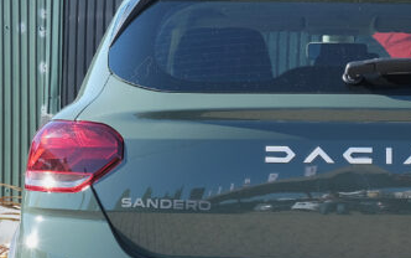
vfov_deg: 7.4
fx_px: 1973
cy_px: 260
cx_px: 359
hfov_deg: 11.8
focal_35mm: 176
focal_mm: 37.4
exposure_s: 1/80
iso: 160
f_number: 9
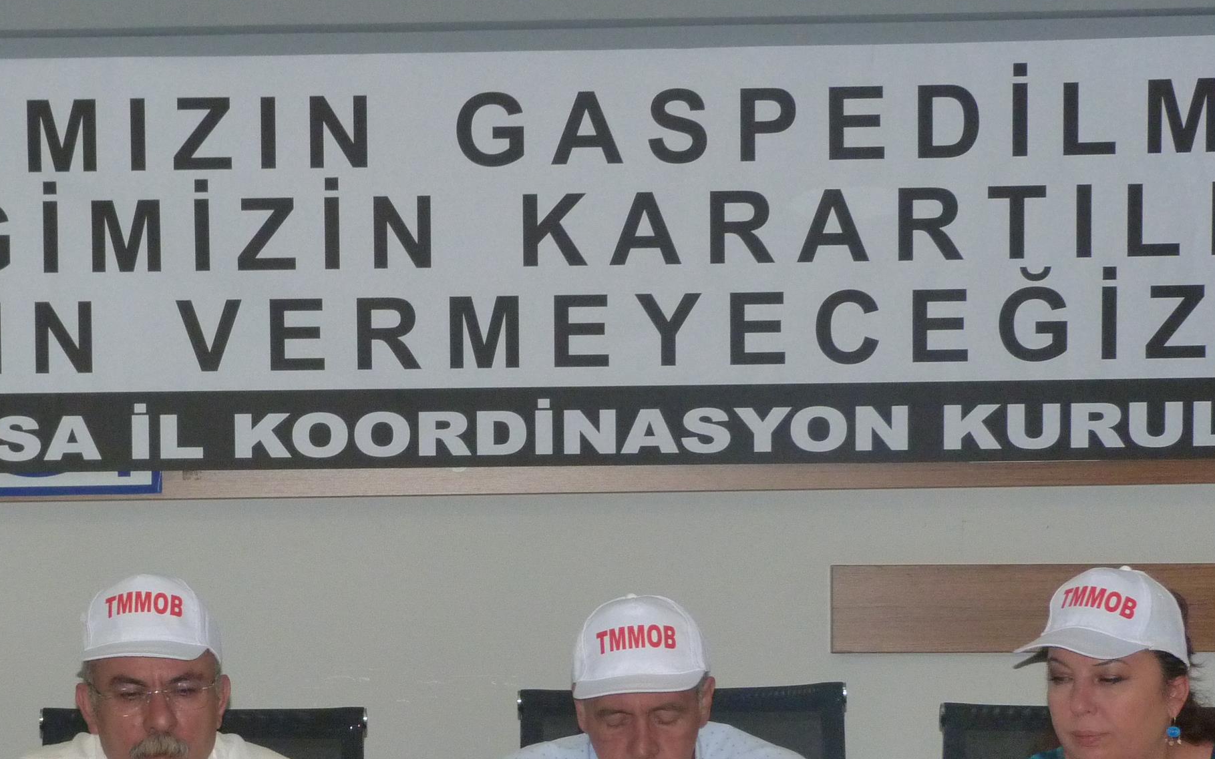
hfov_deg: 18.7
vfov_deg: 11.7
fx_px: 3676
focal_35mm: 111
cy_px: 652
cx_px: 353
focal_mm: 11.3
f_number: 3.3
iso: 320
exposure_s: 1/60
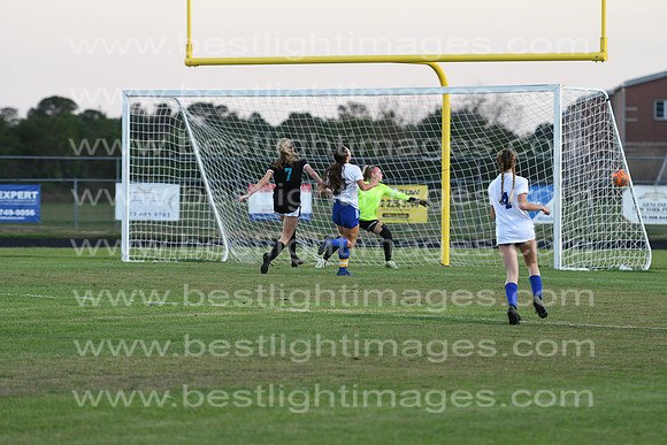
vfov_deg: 6.5
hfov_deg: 9.8
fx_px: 3892
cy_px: 222
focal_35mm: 210
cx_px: 334
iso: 1100
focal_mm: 140
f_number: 2.8
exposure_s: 1/800
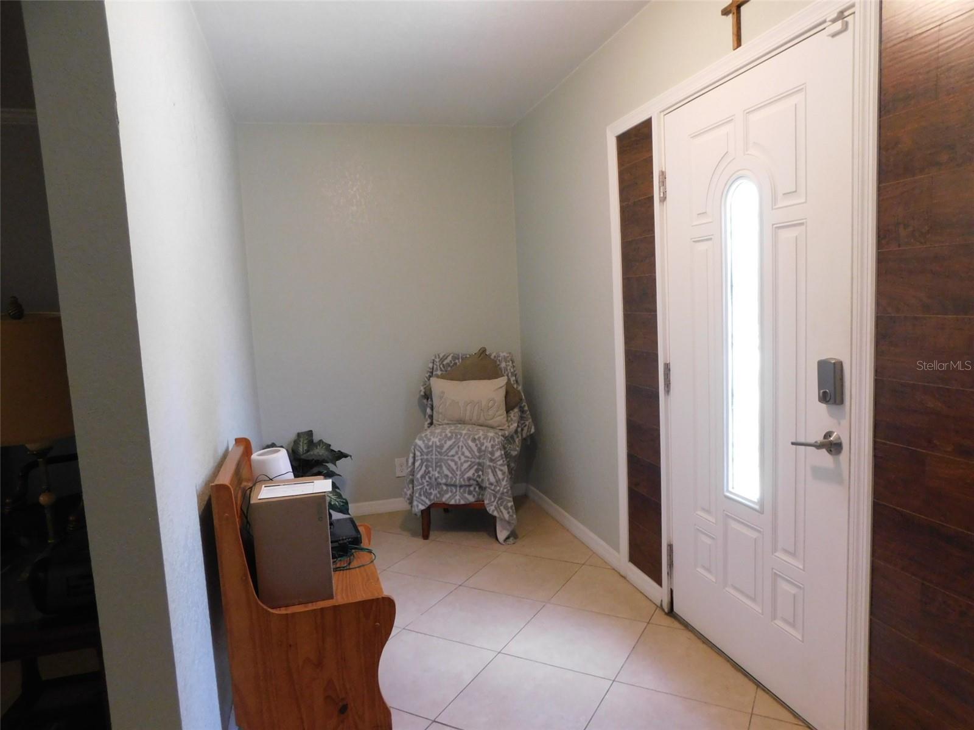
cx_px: 487
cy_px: 365
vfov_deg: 58.9
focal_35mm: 23
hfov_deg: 73.9
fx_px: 647
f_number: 3
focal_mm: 4
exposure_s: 1/30
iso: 400
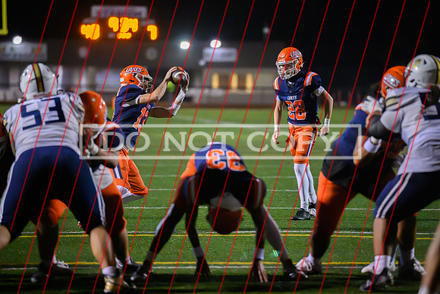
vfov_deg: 6.0
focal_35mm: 228
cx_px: 233
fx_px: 2793
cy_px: 150
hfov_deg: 9.0
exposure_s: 1/1250
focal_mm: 200
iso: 22800
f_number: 2.8
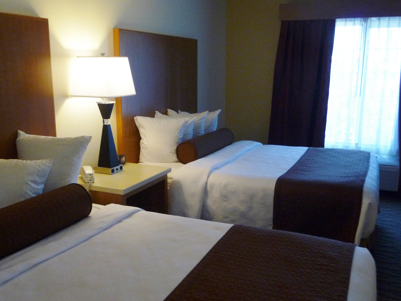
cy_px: 150
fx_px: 417
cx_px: 200
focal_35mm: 36
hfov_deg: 51.4
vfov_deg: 39.7
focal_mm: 6
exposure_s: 1/30
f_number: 3.7
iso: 320
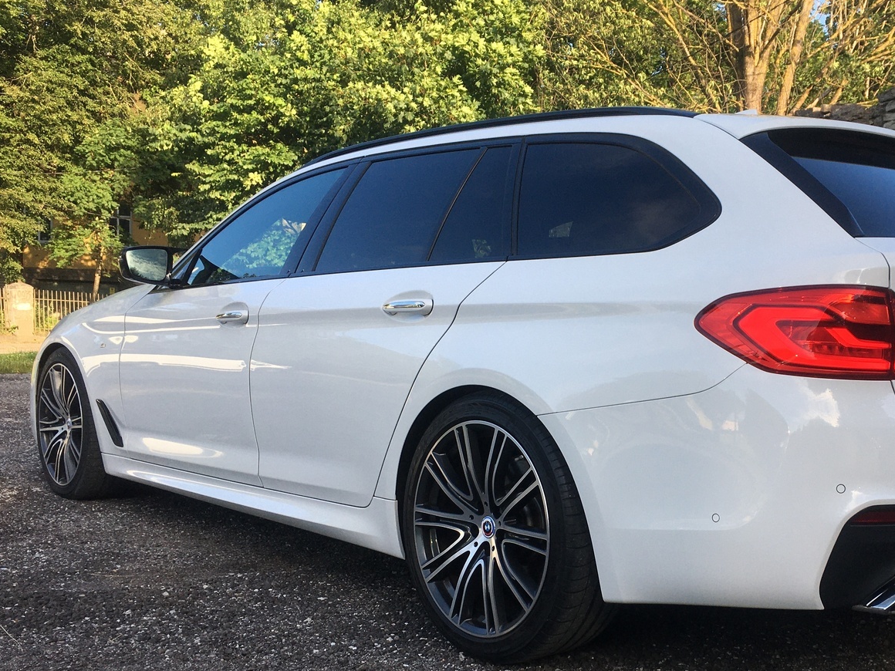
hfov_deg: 46.1
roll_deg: -1.5
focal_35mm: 40
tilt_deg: -5.4
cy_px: 418
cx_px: 598
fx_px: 1034
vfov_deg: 35.8
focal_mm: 4.15
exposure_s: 1/499
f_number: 2.2
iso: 25
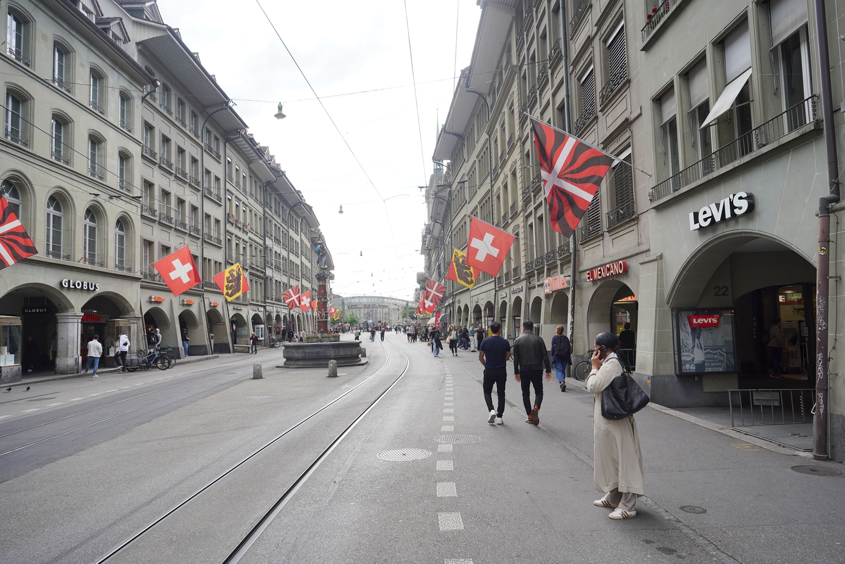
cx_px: 422
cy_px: 282
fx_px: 563
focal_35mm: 24
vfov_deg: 53.1
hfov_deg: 73.7
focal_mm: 24
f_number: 9
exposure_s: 1/100
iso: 100
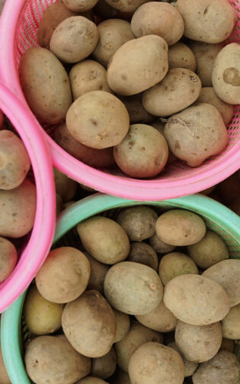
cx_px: 158
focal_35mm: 54
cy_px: 191
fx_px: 565
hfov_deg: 23.9
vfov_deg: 37.5
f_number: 2.2
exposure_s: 1/160
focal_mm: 35
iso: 100
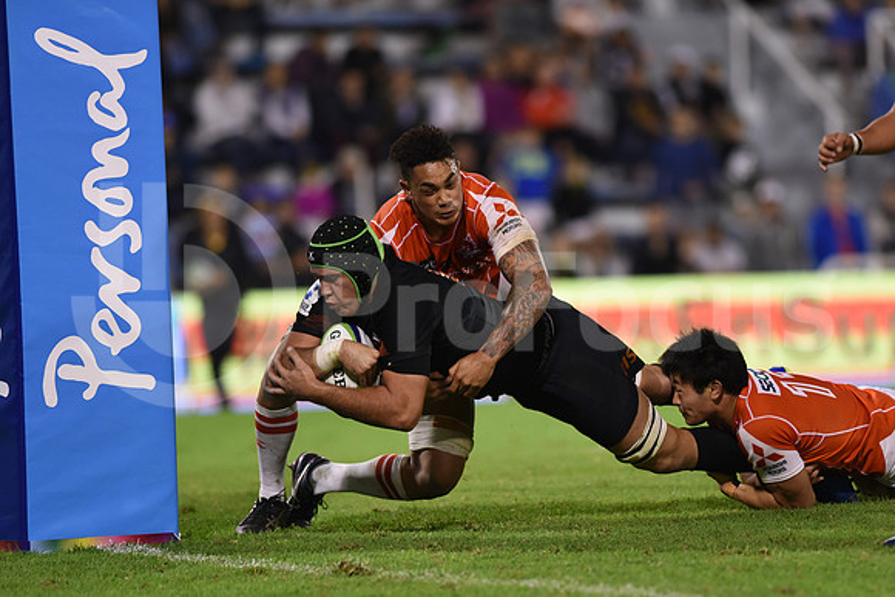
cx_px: 448
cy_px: 298
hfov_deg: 6.9
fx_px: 7460
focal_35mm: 300
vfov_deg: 4.6
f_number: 2.8
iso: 2000
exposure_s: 1/800
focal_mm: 300
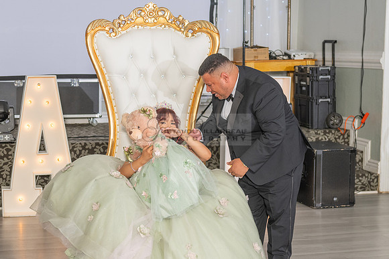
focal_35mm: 74
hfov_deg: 27.2
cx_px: 147
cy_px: 144
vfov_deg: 18.4
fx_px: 801
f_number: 3.5
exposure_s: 1/200
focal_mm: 44
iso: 500
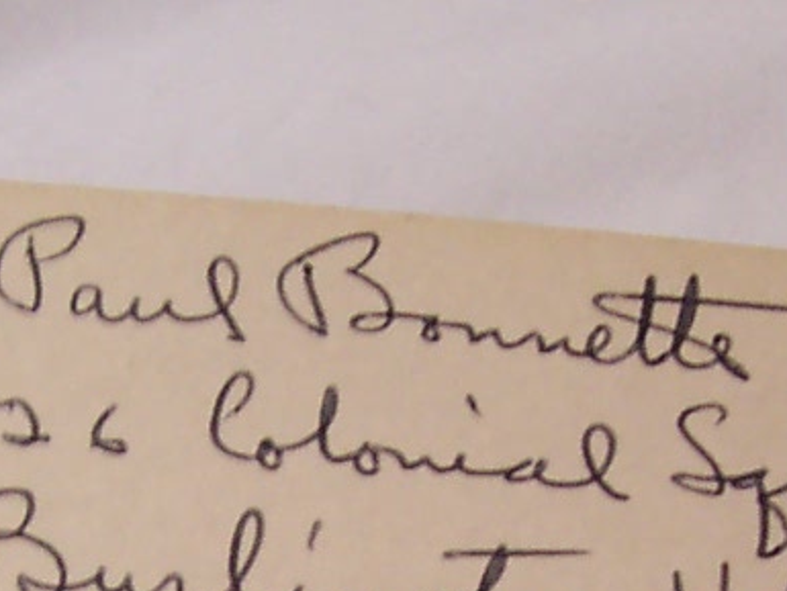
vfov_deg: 8.9
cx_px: 339
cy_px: 1072
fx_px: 3616
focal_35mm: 159
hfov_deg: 12.4
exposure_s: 1/30
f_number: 2.8
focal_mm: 5.6
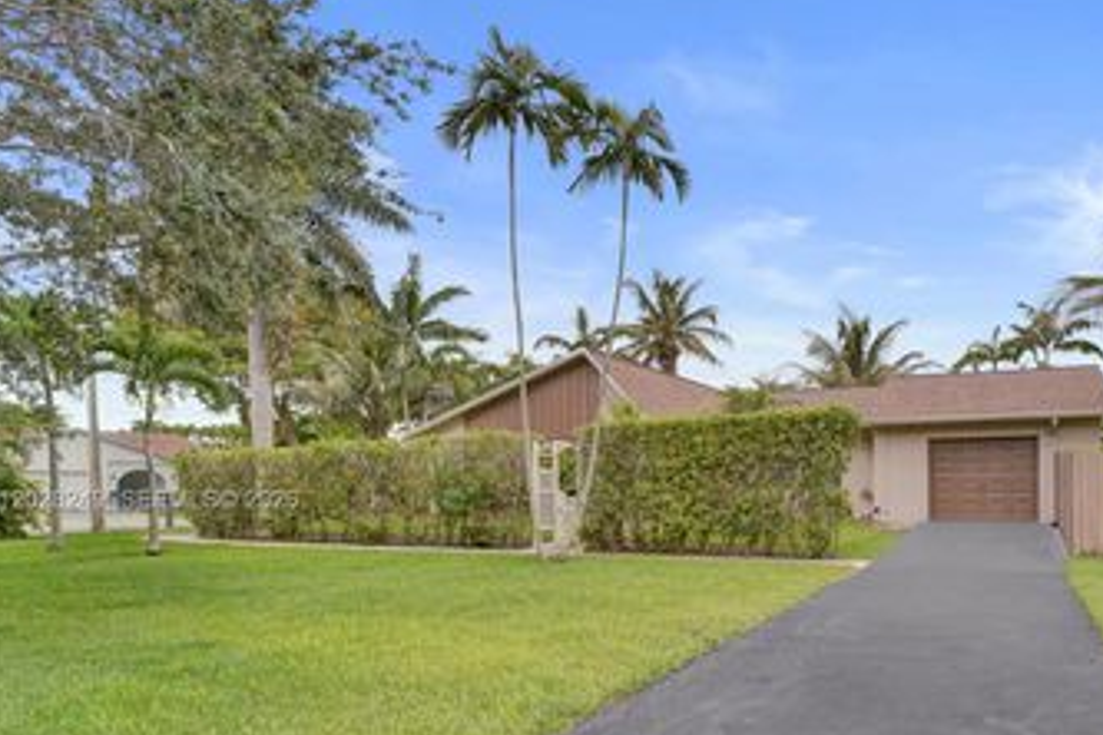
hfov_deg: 76.2
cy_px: 502
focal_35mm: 21
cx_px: 805
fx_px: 643
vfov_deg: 57.9
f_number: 10
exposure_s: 1/500
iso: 1250
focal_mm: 14
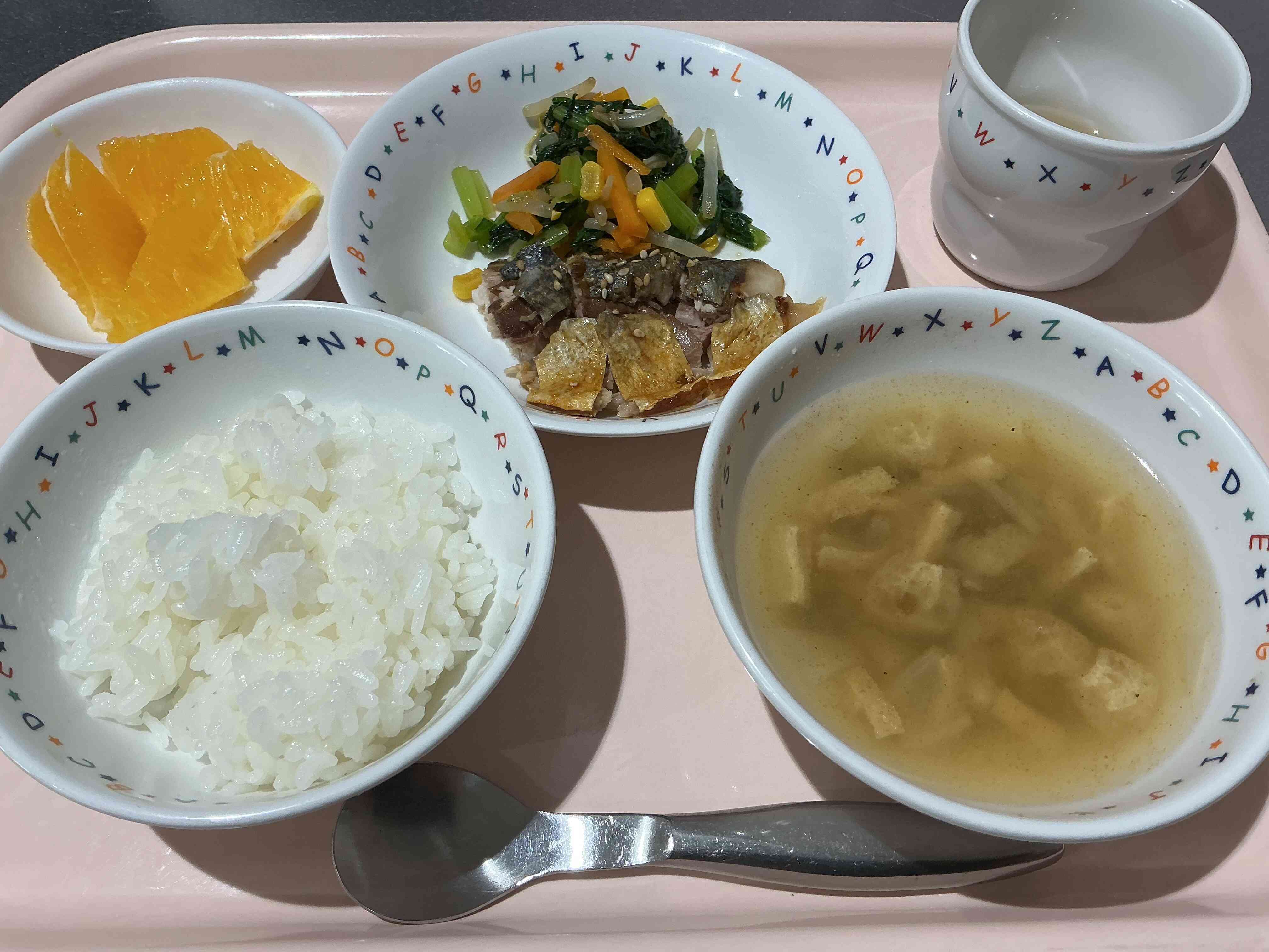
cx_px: 634
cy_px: 476
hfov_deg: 61.7
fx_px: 1063
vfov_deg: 48.2
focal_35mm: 29
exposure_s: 1/60
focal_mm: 3
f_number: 1.8
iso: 40
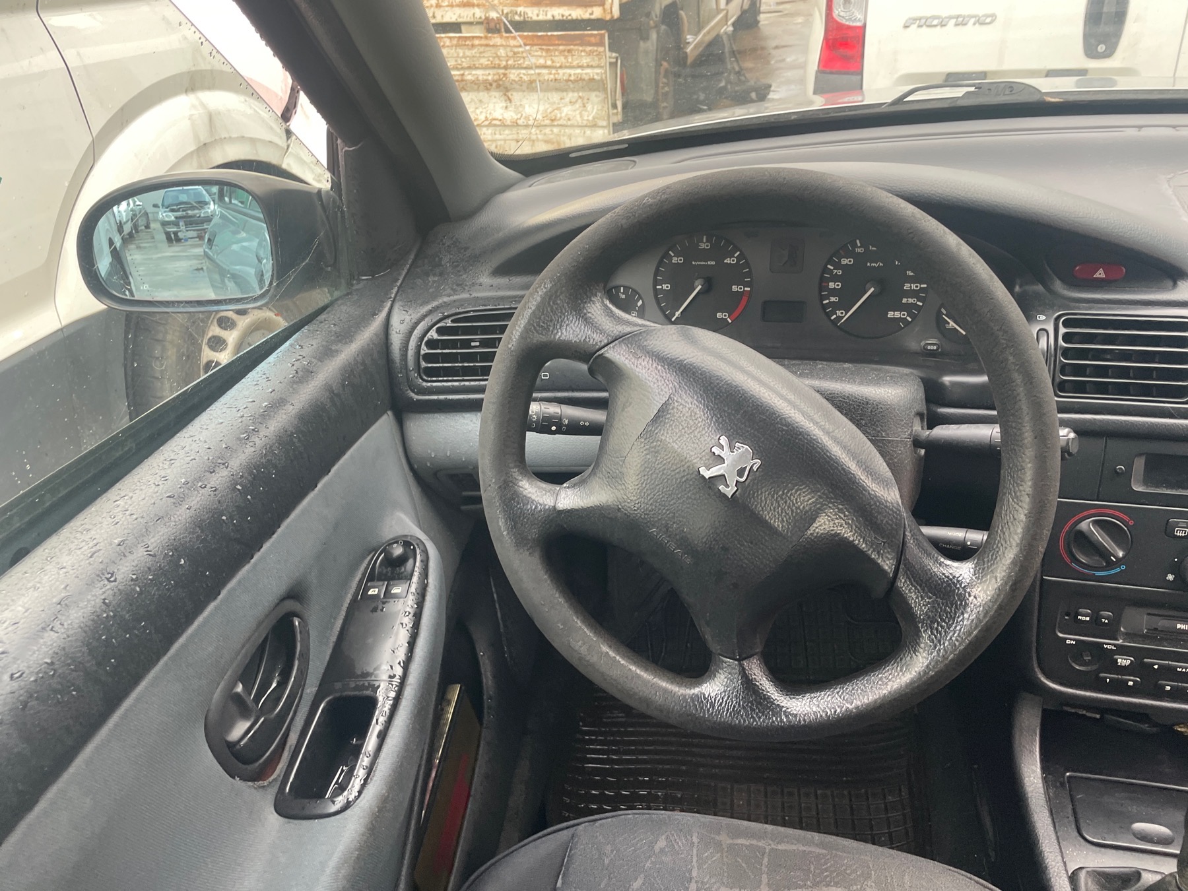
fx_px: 892
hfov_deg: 67.3
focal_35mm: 26
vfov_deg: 53.1
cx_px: 594
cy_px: 446
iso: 100
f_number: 1.6
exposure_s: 1/121
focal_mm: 4.2
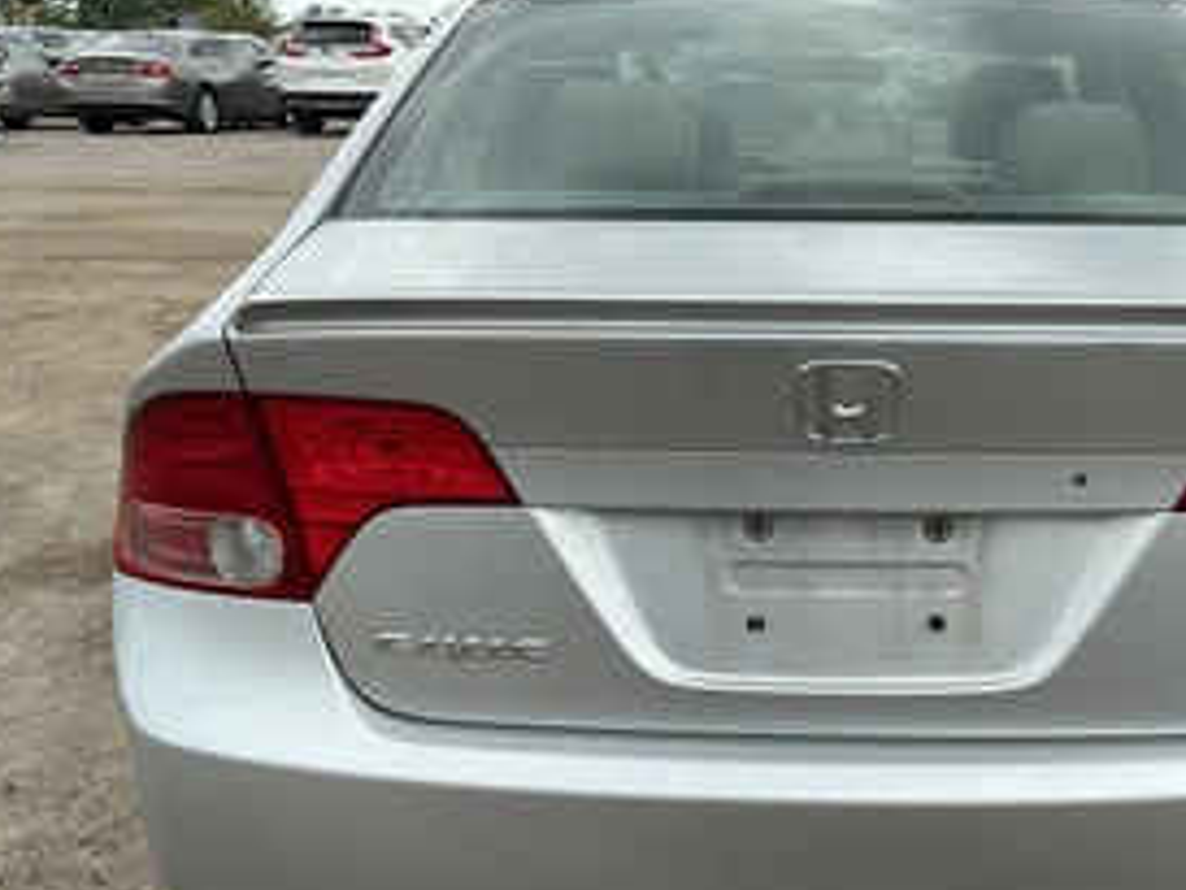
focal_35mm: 41
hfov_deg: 44.7
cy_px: 634
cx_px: 843
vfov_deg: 34.6
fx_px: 1405
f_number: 1.8
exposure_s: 1/944
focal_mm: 3
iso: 25
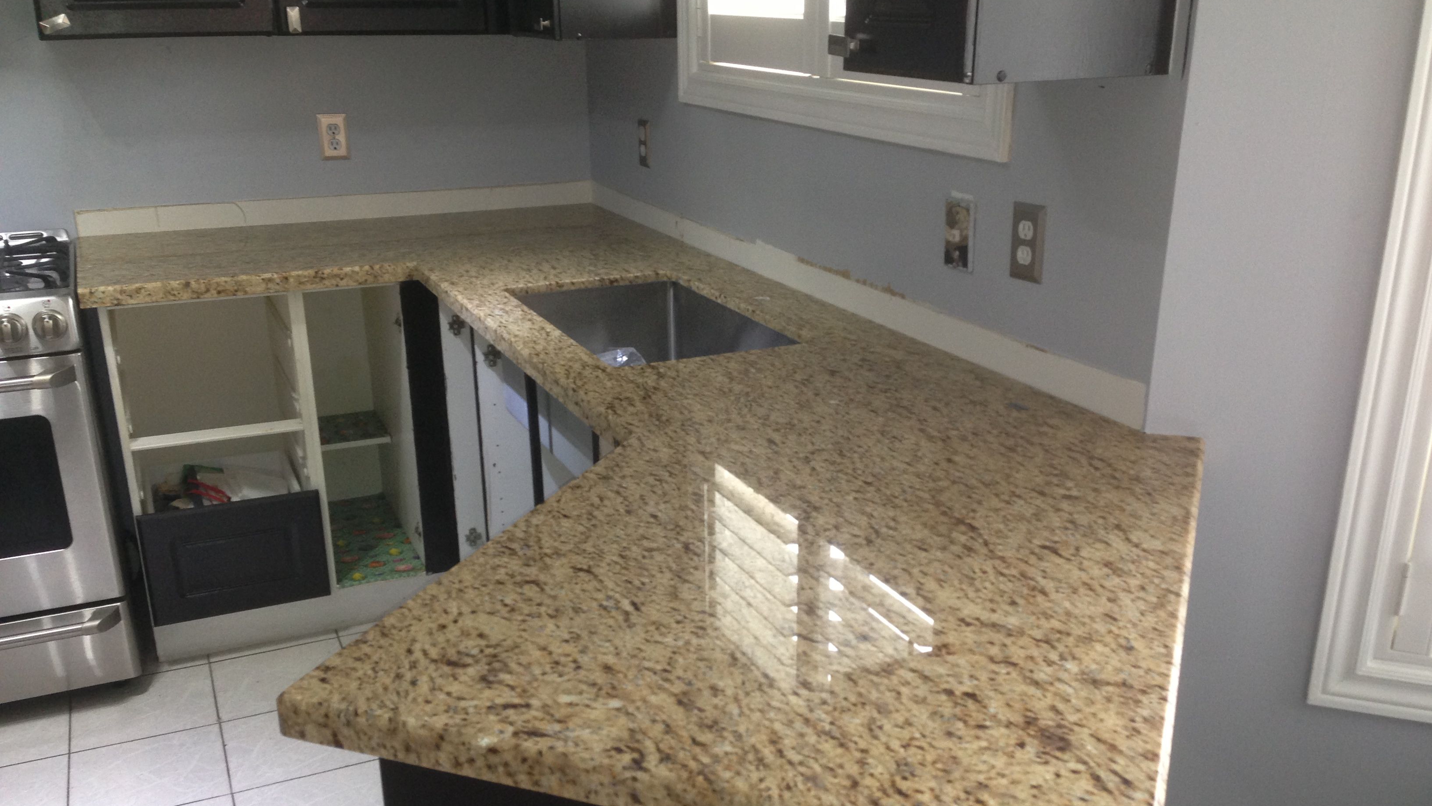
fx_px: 1367
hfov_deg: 55.3
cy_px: 476
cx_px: 716
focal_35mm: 36
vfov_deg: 32.8
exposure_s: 1/20
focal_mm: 4.13
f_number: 2.4
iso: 125
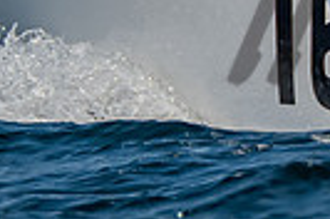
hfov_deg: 0.6
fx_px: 30571
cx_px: 47
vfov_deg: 0.4
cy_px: -388
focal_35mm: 3343
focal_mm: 400
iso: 400
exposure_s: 1/2000
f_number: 6.3
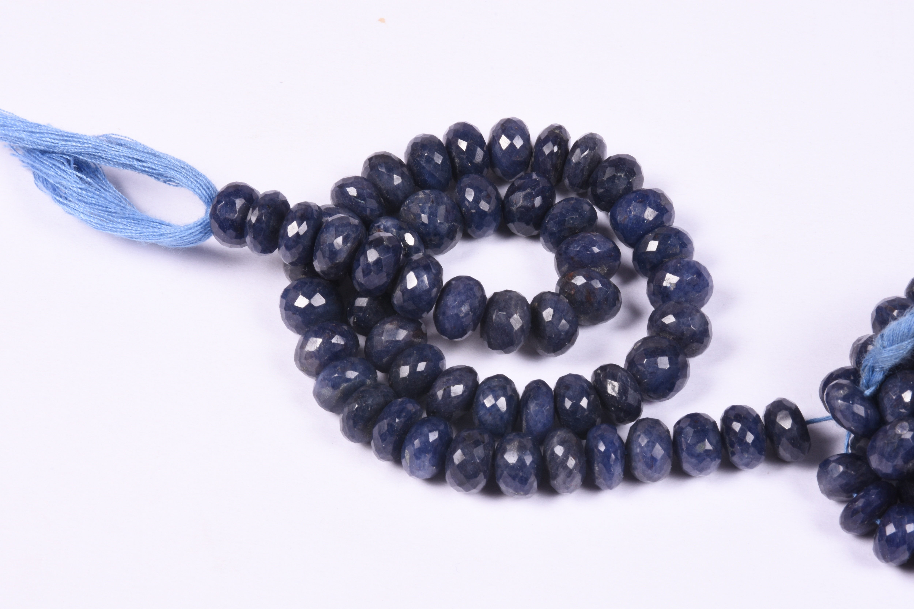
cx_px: 457
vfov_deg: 9.1
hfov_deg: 13.7
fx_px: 3808
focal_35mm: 150
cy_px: 304
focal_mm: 100
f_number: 29
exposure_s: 1/125
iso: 320
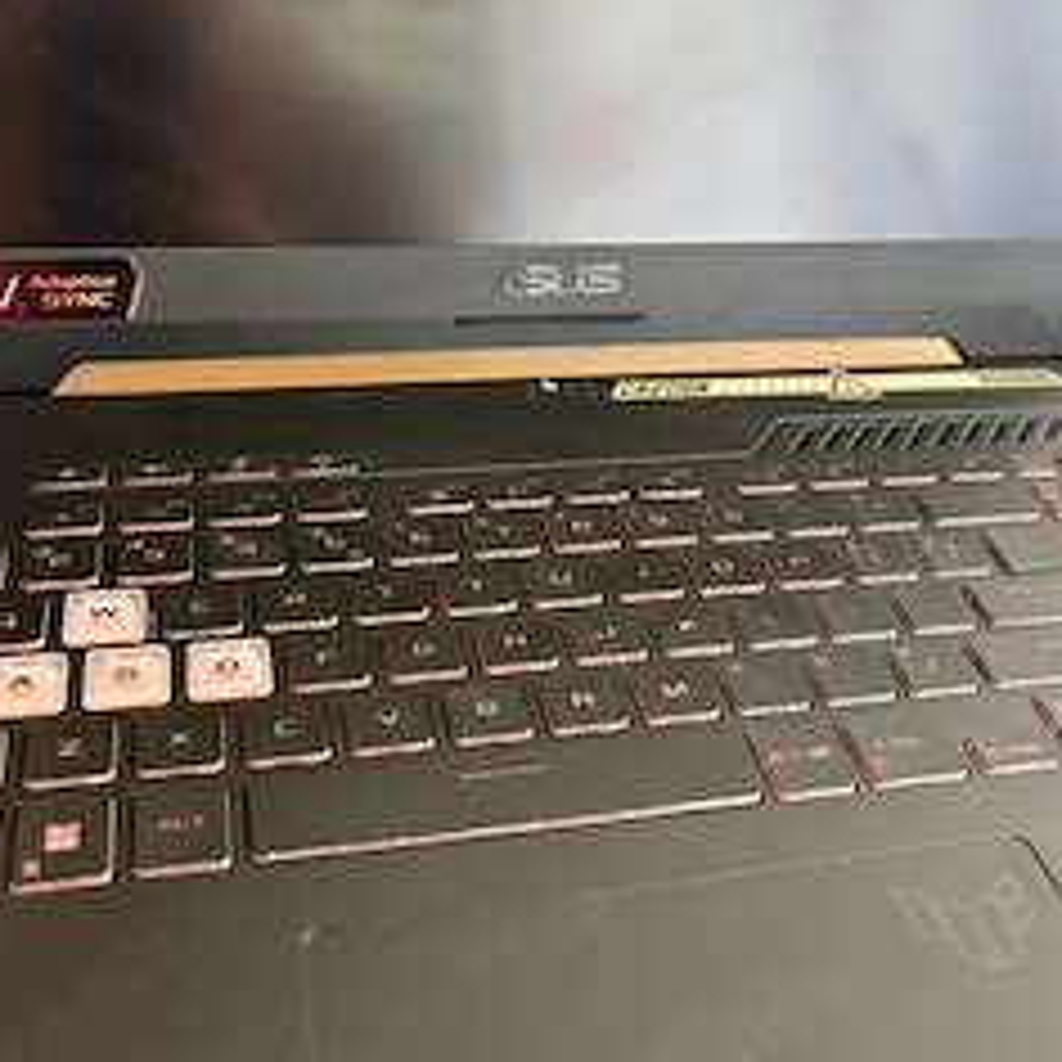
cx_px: 554
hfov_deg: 42.8
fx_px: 1354
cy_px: 342
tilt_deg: -27.7
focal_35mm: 39
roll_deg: -5.8
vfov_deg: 42.2
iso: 400
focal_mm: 5.96
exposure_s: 1/60
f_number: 1.6
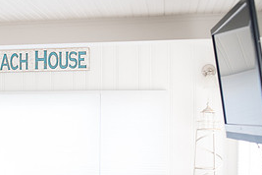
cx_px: 11
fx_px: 553
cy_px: 116
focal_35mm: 76
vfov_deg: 17.9
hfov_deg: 25.5
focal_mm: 35
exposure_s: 1/500
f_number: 2.8
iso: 1000
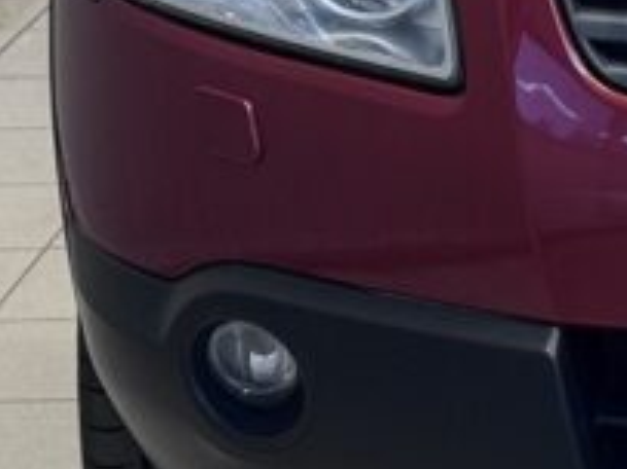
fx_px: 4381
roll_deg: +0.0
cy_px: -191
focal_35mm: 242
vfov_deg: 6.1
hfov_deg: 7.9
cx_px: 1134
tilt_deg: -9.9
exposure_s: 1/100
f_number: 1.78
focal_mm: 6.76
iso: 100
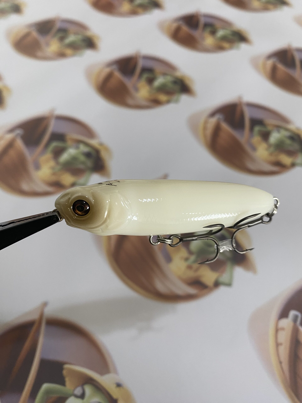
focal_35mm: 25
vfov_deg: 69.4
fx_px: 291
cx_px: 151
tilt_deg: -54.7
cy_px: 202
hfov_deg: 54.9
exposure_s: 1/60
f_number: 1.8
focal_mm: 4.25
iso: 80
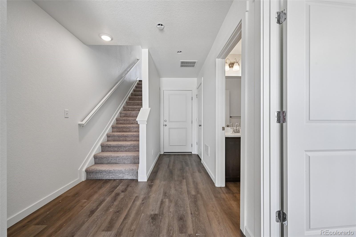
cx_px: 178
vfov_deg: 81.2
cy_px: 118
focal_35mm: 14
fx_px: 138
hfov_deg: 104.3
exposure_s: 1/15
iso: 180
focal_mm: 14
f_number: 10
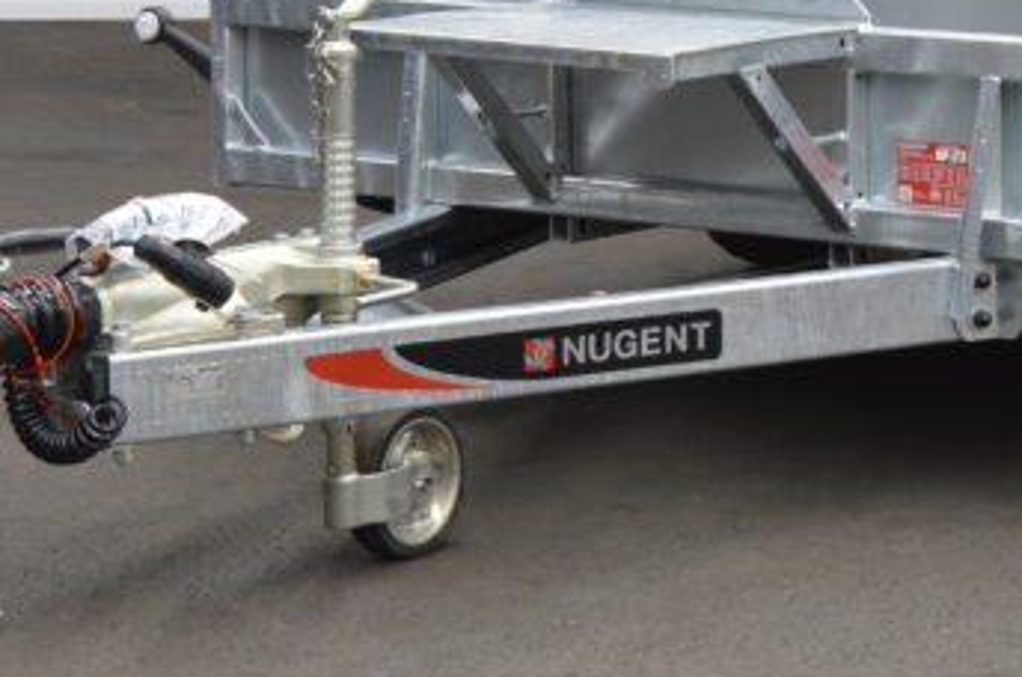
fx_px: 4307
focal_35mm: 152
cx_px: 1141
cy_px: -126
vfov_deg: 8.9
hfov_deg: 13.3
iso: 100
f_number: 9
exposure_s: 1/2.5
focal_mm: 34
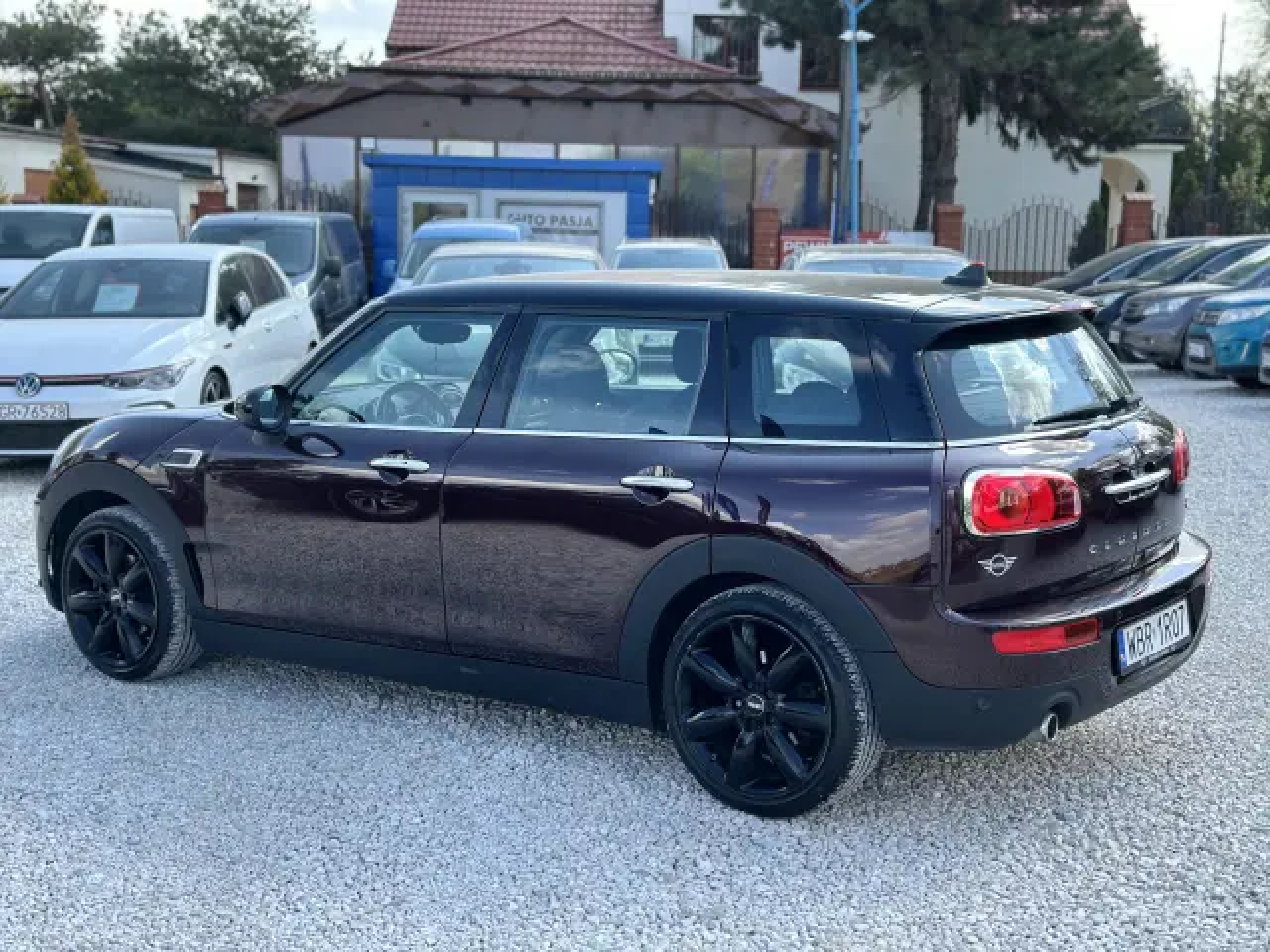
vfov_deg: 30.3
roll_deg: -1.5
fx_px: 1761
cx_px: 635
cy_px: 476
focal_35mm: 48
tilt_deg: -8.0
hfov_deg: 39.7
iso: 80
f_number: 1.78
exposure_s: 1/1073
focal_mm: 6.86
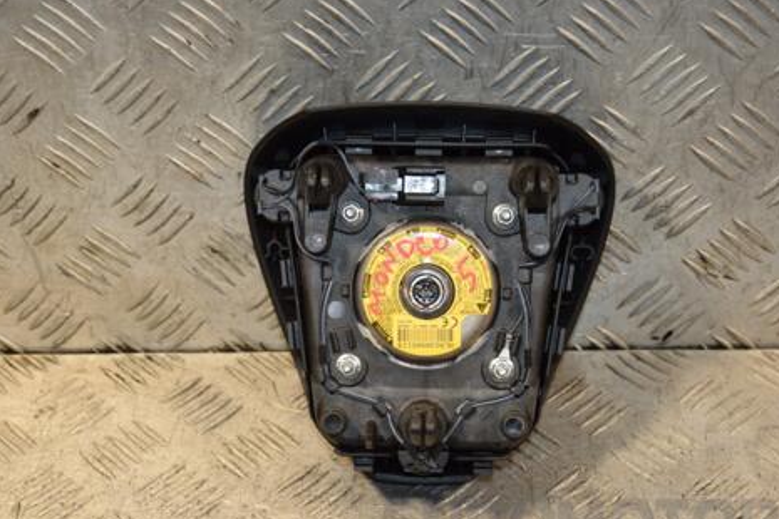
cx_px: 352
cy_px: 301
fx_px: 2012
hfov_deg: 21.9
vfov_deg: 14.7
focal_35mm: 93
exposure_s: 1/200
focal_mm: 48
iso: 800
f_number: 4.8
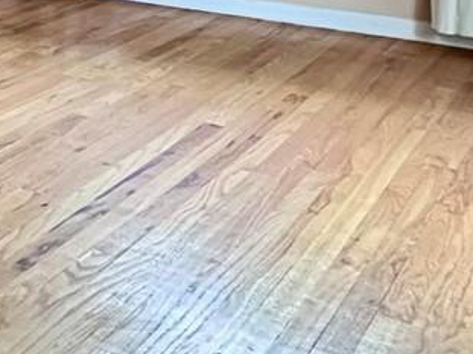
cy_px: -166
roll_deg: +0.2
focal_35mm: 72
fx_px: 983
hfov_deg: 21.2
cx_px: -303
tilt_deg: -2.2
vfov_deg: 18.3
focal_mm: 2.22
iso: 500
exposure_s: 1/60
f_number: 2.2
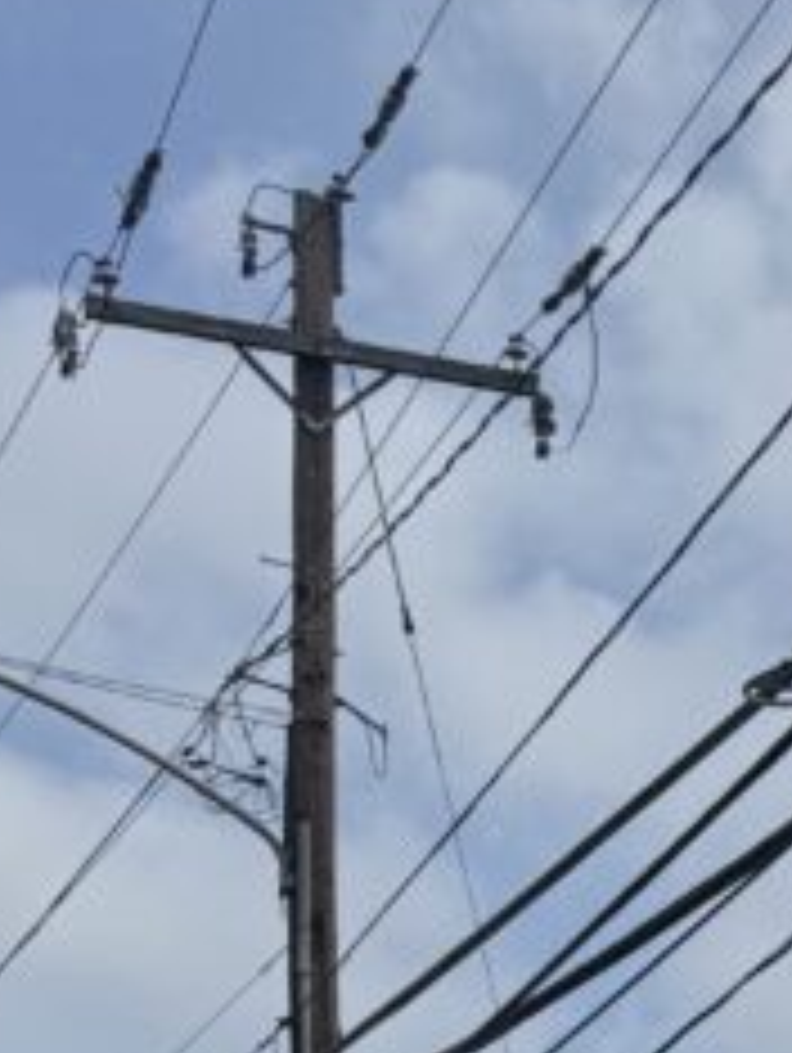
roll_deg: +1.0
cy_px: 1809
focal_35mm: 105
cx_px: 1296
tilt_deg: +1.9
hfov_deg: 13.1
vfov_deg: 16.2
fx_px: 3197
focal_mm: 6.76
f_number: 1.78
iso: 80
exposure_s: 1/7937
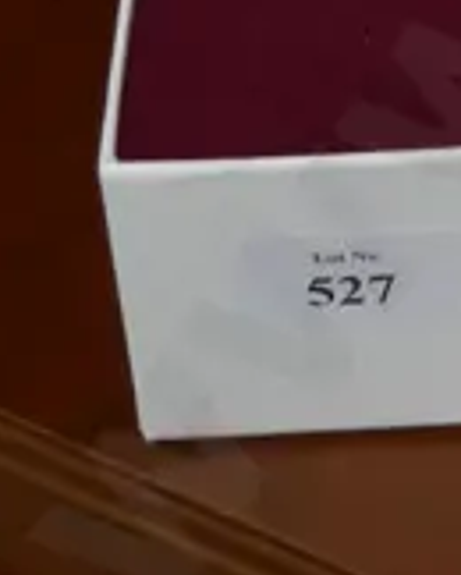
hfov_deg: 6.3
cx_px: 1172
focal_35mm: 234
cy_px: -866
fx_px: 3983
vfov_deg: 7.6
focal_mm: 19
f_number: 4.1
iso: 200
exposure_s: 1/60
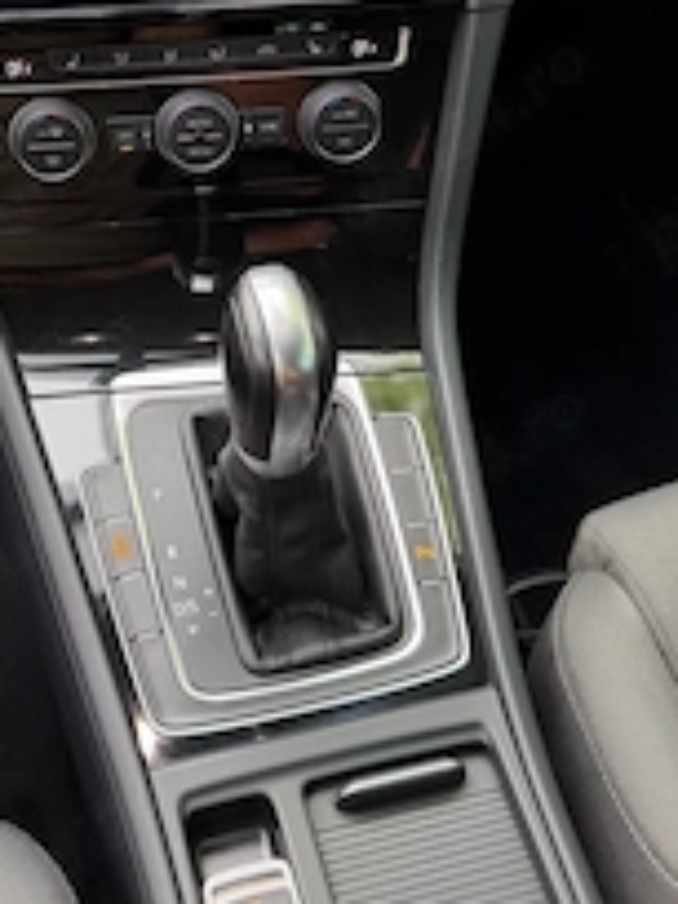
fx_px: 1227
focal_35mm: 47
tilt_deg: -37.2
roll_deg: +0.9
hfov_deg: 30.5
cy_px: 204
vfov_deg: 39.1
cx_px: 186
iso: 250
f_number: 1.78
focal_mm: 6.76
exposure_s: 1/60
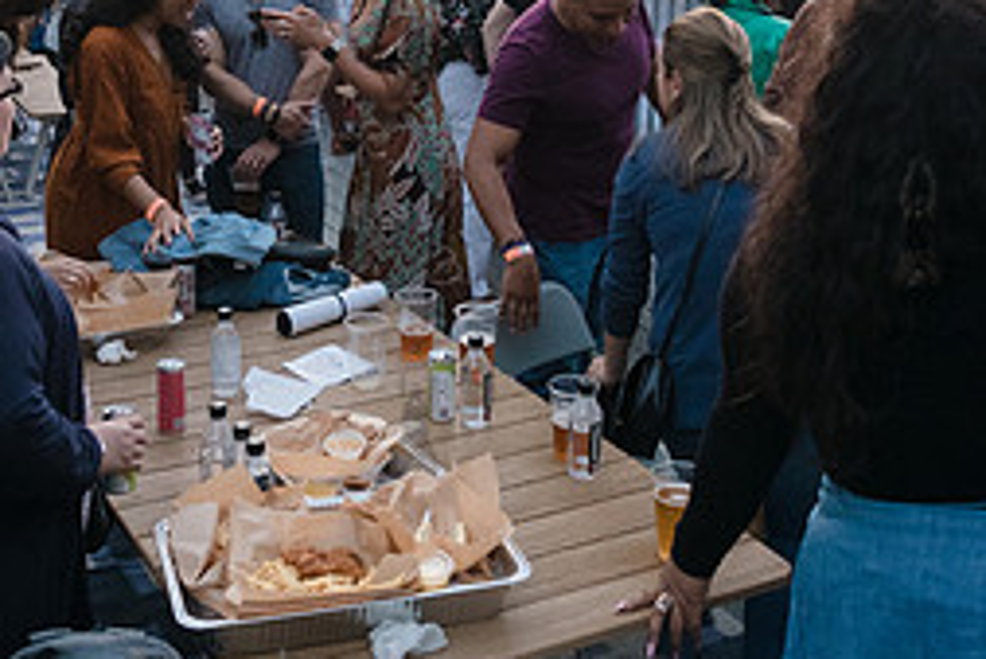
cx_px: 413
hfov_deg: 36.1
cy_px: 29
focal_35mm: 55
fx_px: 1507
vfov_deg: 23.8
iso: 3200
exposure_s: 1/250
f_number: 4
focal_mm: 24
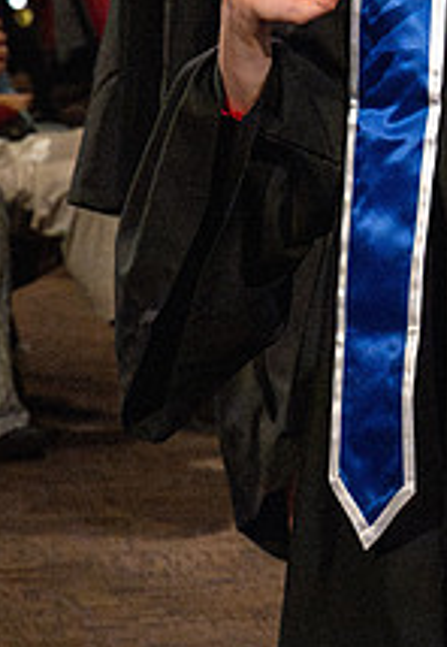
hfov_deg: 5.9
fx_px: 4304
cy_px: 2
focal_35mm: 237
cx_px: 315
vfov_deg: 8.5
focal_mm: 70
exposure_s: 1/320
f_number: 5
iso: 6400
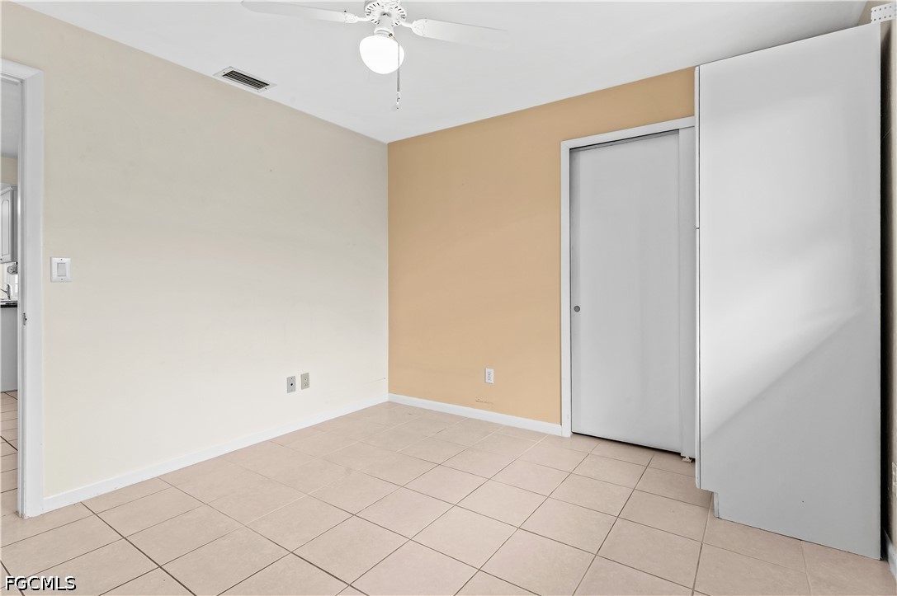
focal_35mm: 16
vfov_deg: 73.7
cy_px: 298
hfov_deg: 96.8
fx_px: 398
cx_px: 448
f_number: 10
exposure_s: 1/4
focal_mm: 16
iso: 320
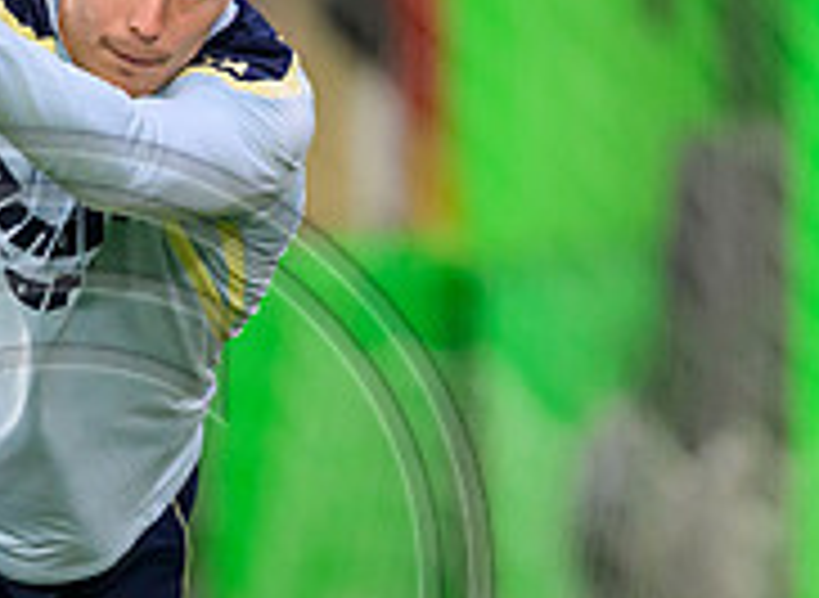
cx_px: -141
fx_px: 35962
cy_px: 596
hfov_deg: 1.3
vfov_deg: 1.0
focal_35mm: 1534
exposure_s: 1/1000
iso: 6400
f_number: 3.2
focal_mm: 400
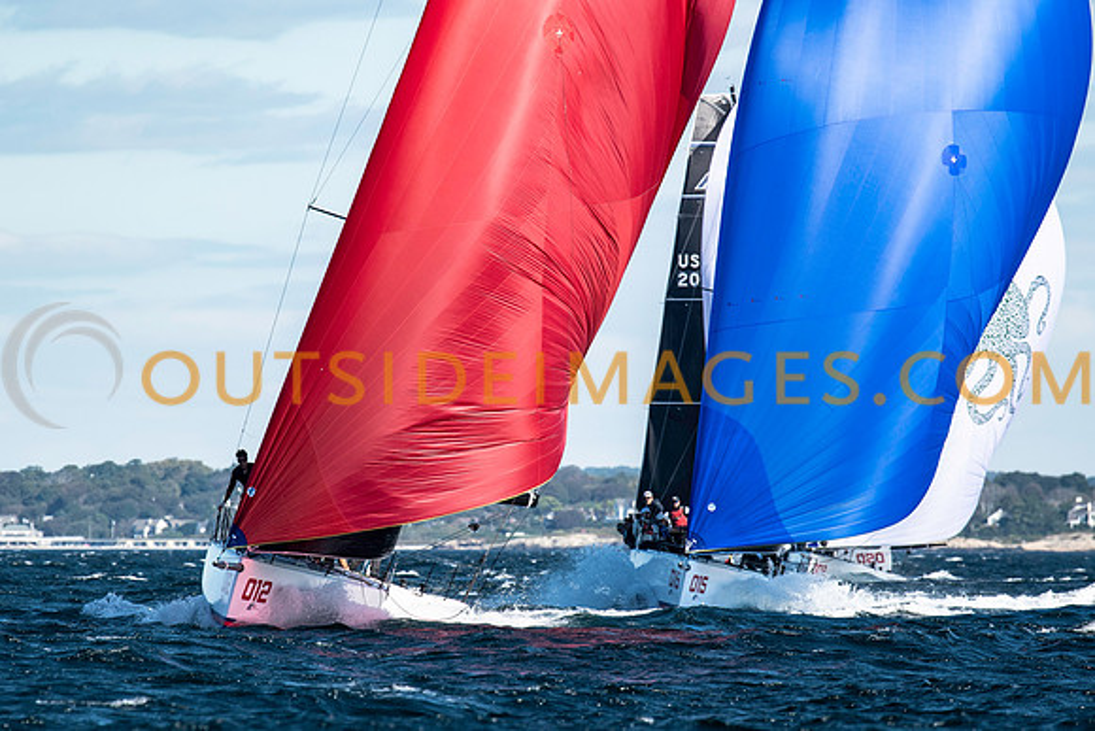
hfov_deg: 3.9
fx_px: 16019
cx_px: 468
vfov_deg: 2.6
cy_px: 400
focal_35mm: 527
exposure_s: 1/2500
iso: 320
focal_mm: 300
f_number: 5
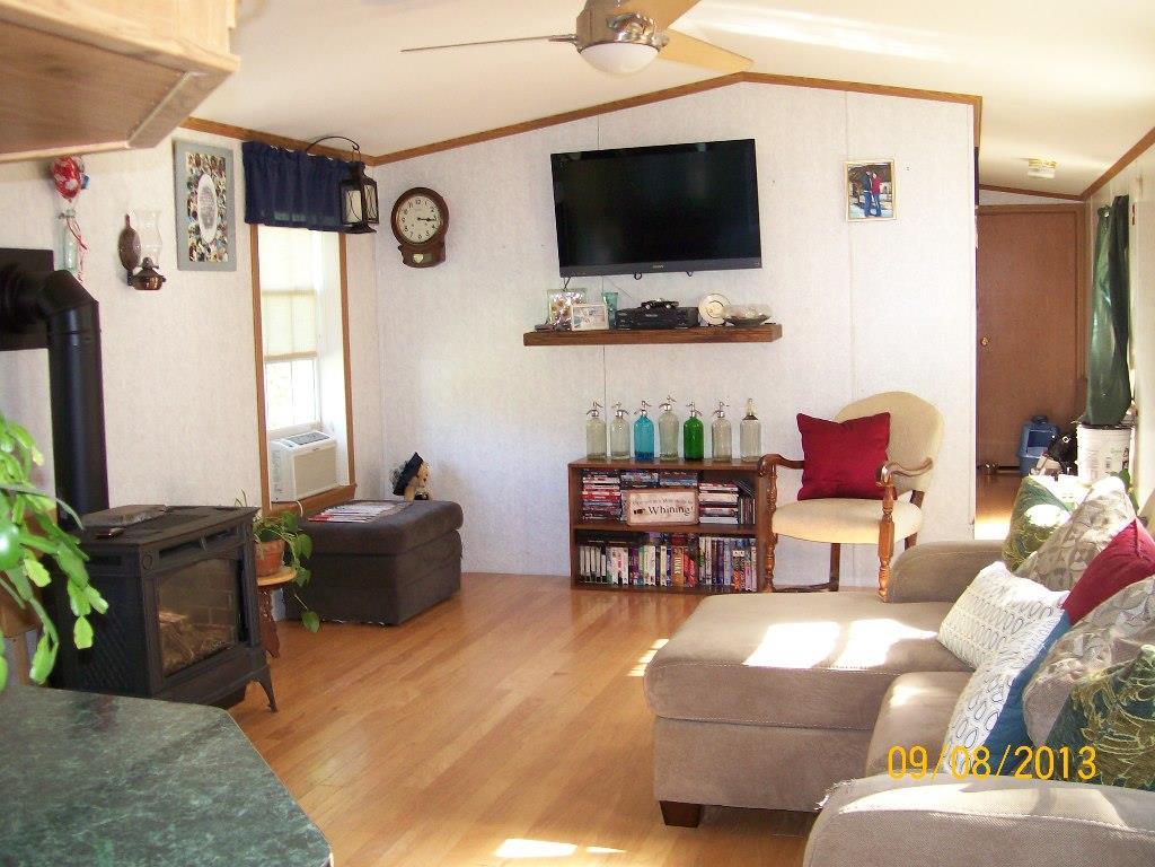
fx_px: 1201
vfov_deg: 39.7
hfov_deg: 51.4
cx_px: 578
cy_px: 434
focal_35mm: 36
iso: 140
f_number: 2.7
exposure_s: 1/32
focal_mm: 6
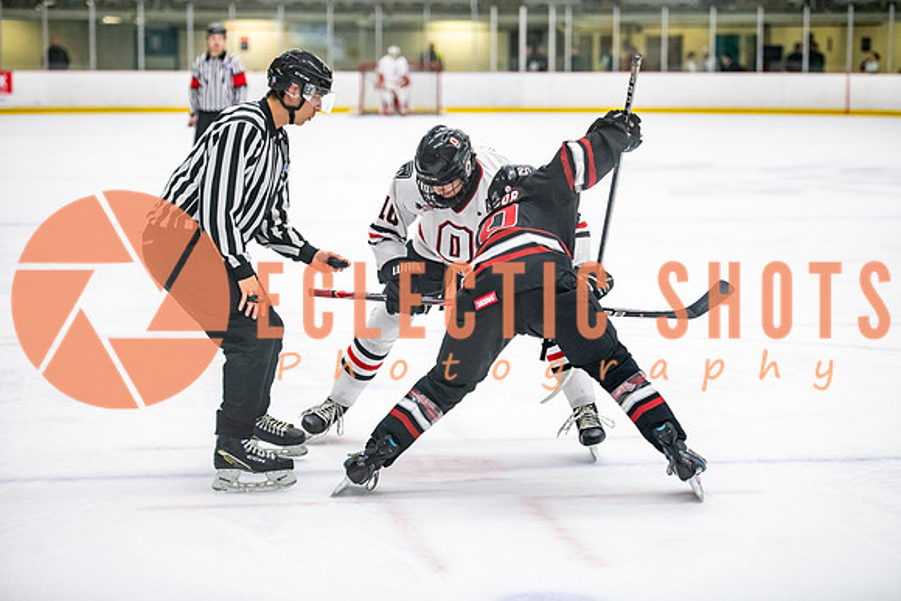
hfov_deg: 21.1
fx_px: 2418
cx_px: 450
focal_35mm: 97
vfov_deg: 14.2
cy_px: 300
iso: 2500
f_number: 3.2
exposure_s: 1/800
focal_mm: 95
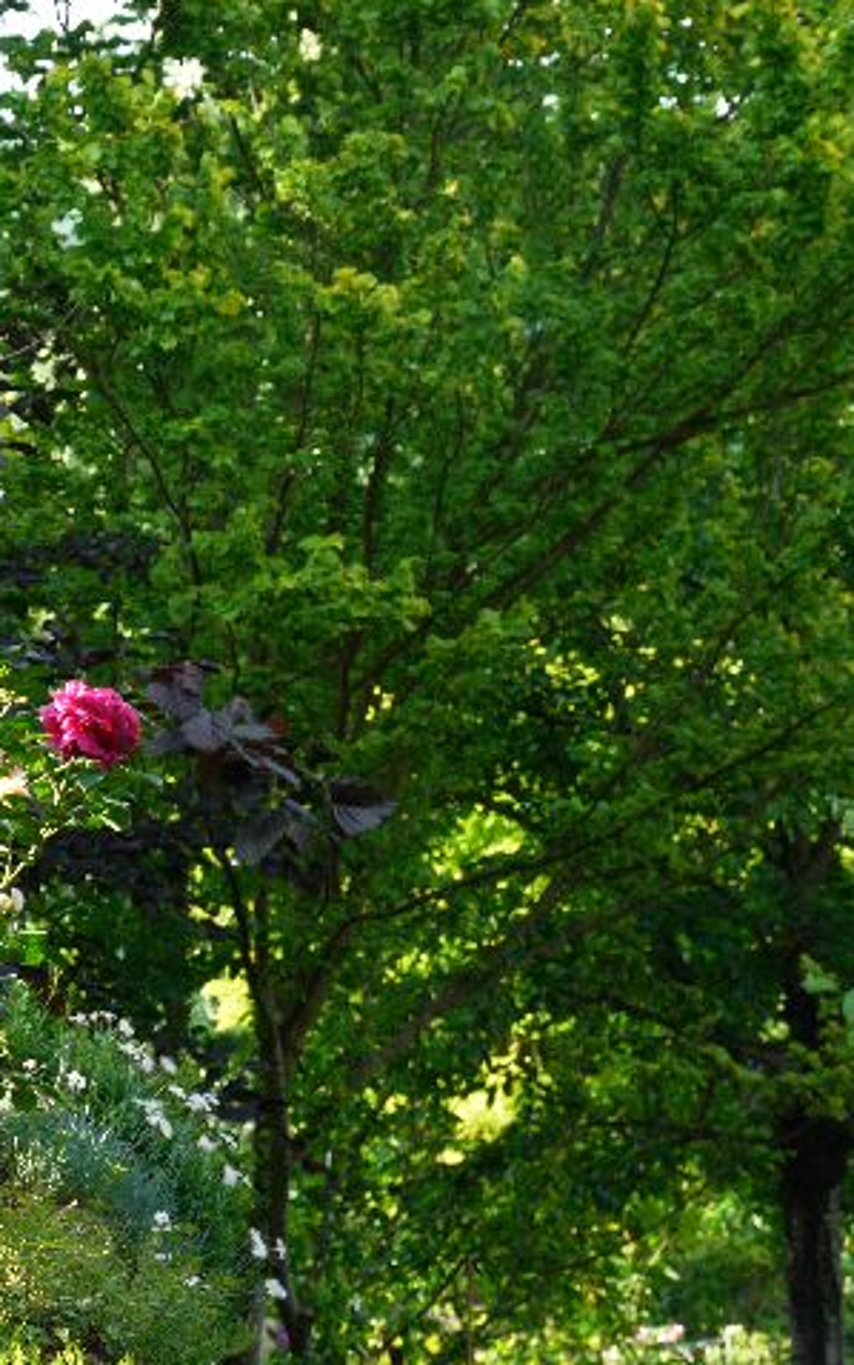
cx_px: -26
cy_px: 682
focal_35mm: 142
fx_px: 5285
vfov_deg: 14.7
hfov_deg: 9.2
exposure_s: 1/125
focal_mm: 50
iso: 400
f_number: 8
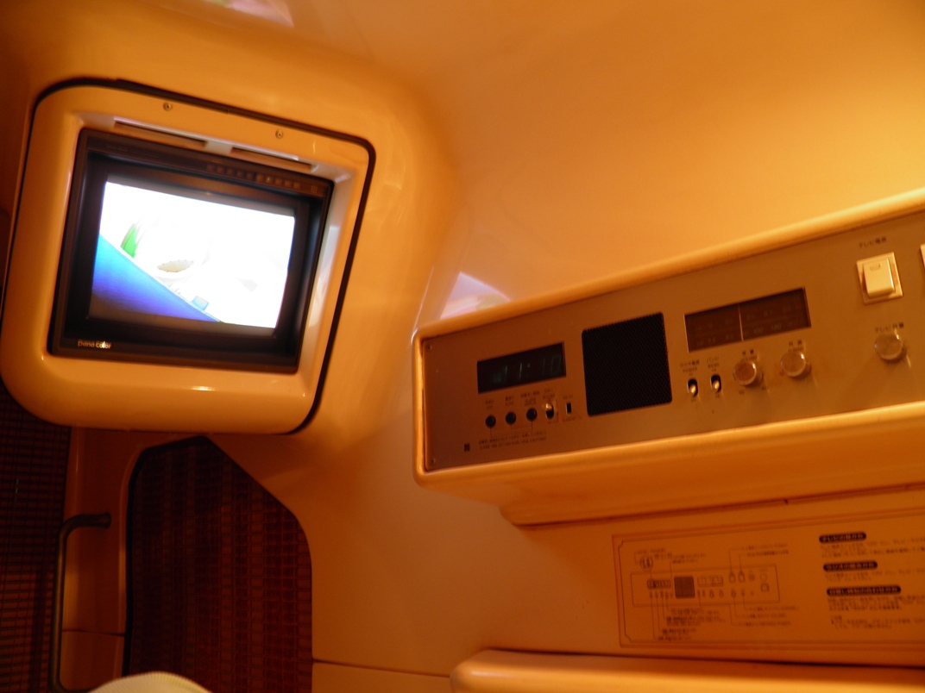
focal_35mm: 28
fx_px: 748
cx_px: 462
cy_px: 346
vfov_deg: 49.7
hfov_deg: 63.4
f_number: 2.8
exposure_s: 1/8
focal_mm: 4.9
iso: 50
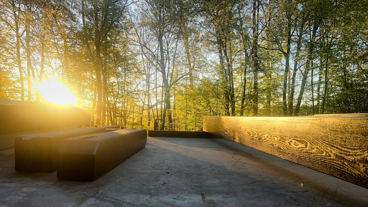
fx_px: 283
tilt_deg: -4.2
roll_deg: -1.3
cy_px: 135
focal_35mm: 29
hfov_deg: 66.1
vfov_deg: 39.8
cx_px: 181
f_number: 1.5
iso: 50
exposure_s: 1/461
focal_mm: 5.7
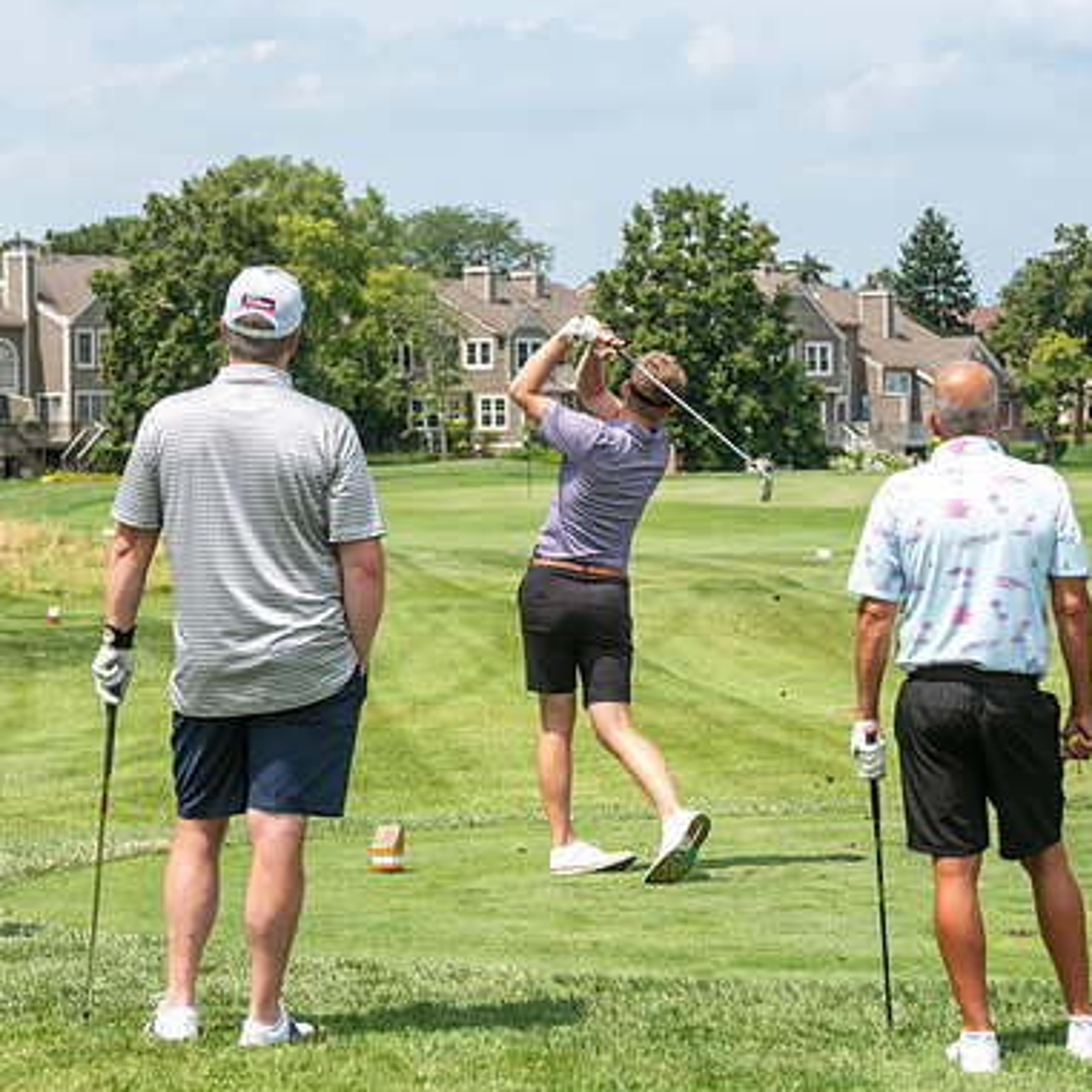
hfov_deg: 14.2
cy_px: 547
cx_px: 464
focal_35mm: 123
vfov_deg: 14.2
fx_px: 4390
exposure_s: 1/2500
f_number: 5
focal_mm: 95
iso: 250
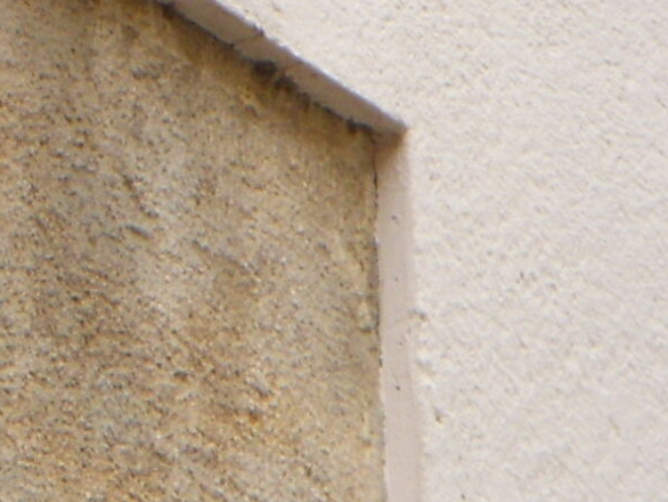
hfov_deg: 4.7
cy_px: 189
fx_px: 8012
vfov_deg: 3.6
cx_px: -515
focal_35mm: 415
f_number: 4.1
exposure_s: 1/100
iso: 100
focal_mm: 15.7
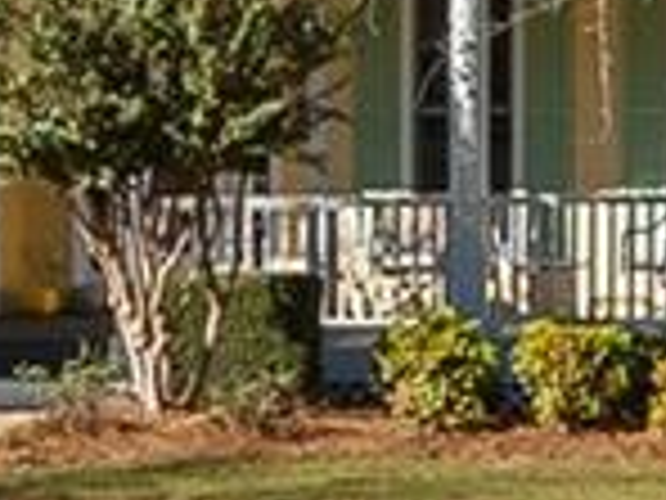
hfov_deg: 7.6
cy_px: -198
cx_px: 297
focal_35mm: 260
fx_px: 5002
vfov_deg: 5.7
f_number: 8
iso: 200
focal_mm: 26
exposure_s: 1/500
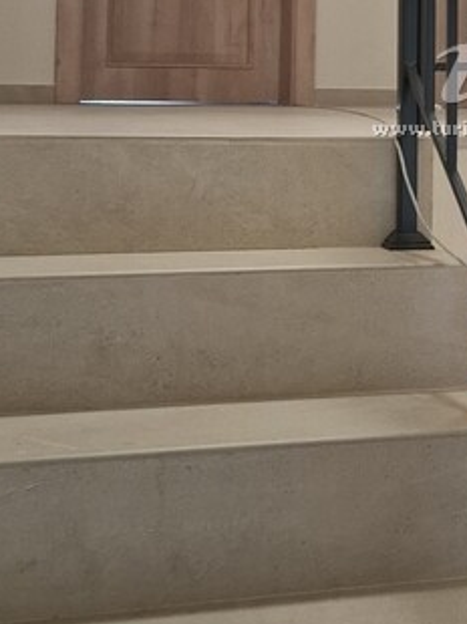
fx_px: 1369
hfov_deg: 19.0
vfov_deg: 24.8
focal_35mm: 76
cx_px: 433
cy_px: 42
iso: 250
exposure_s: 1/33
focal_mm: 5.54
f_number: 1.8
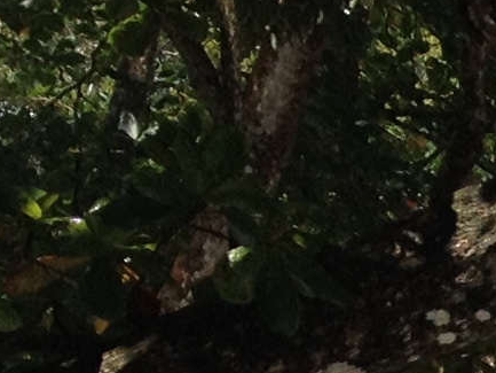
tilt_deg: -2.1
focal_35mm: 264
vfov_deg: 5.3
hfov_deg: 6.5
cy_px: 1070
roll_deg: +0.9
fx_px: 3784
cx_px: 1755
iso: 50
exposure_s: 1/778
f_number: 2.4
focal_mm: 4.28
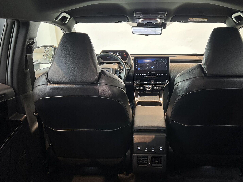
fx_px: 218
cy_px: 85
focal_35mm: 31
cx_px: 140
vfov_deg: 45.4
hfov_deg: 58.1
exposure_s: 1/60
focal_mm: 5.7
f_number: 1.5
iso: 160
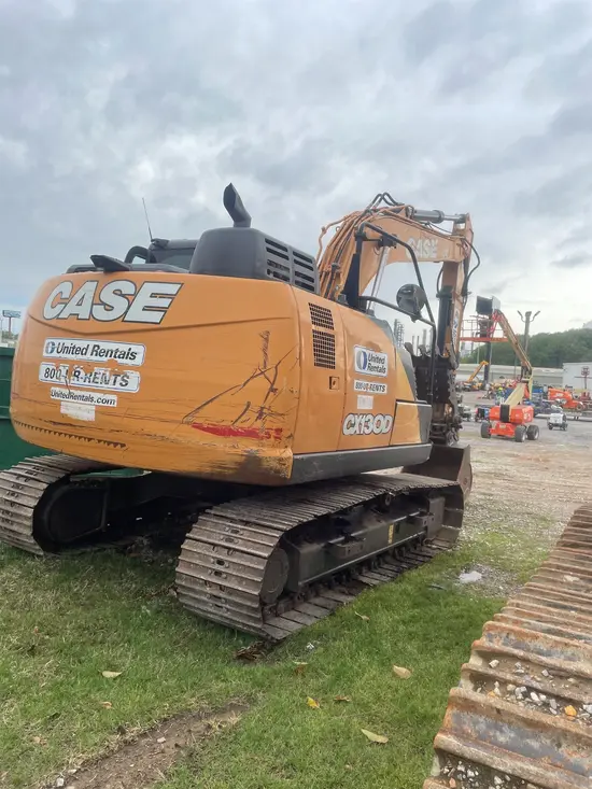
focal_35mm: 26
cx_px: 296
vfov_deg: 67.3
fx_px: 593
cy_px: 394
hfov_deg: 53.1
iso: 32
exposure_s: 1/1103
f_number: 1.6
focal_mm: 4.2
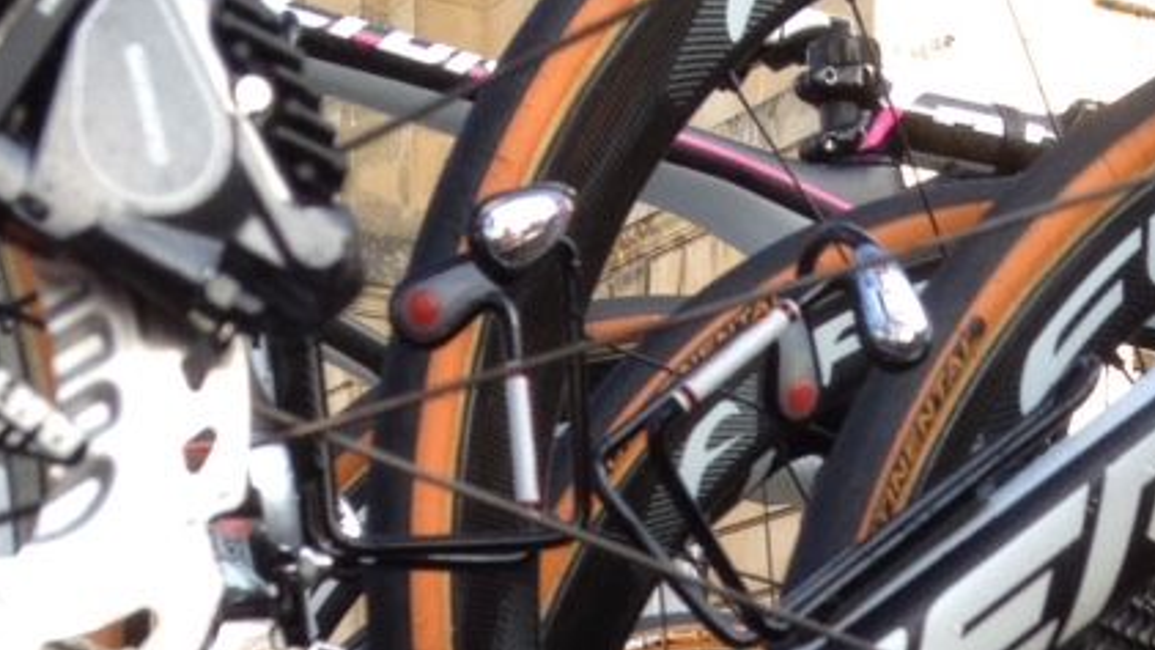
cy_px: 1421
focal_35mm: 116
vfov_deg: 9.6
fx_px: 3553
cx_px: 823
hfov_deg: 18.4
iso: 50
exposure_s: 1/308
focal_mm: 4.28
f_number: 2.4
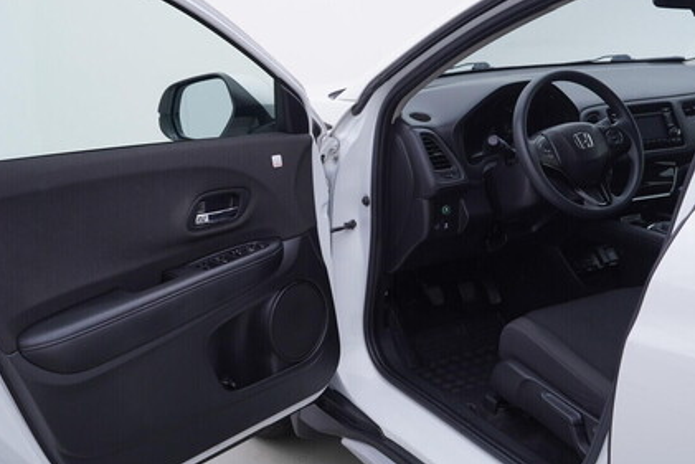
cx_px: 329
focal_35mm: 47
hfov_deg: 41.9
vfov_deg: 28.6
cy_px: 191
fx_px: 908
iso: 125
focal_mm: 24
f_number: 4
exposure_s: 1/60
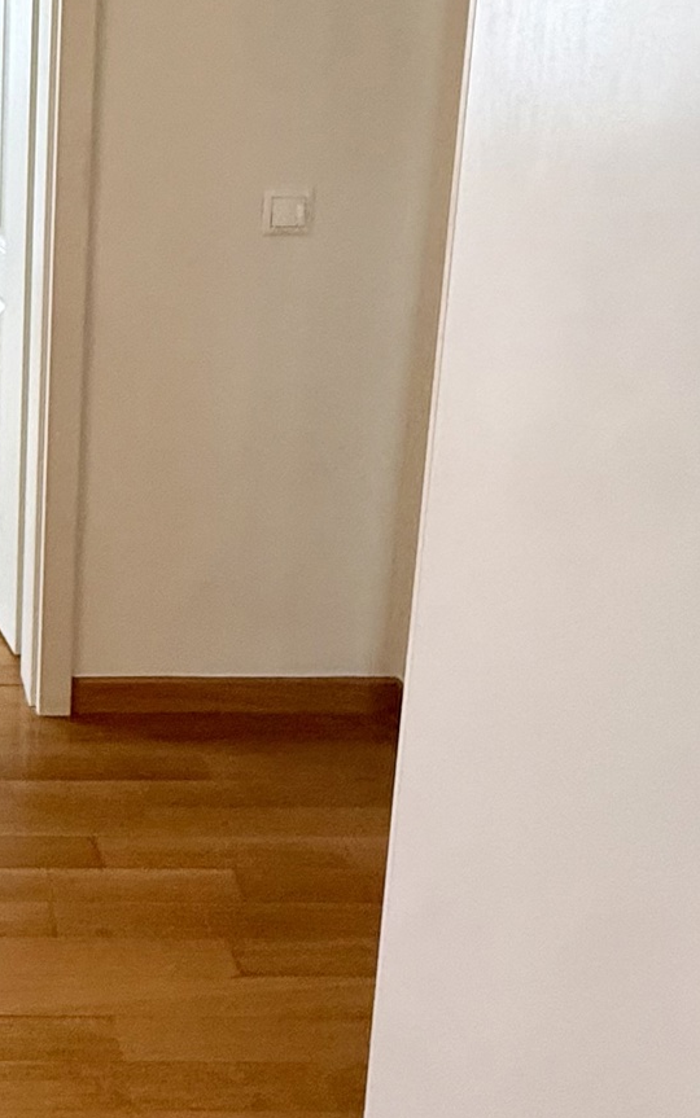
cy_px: 212
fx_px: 1342
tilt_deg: -12.5
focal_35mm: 44
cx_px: -211
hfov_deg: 25.2
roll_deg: -0.1
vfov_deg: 43.0
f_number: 2.2
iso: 250
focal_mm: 2.22
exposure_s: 1/50
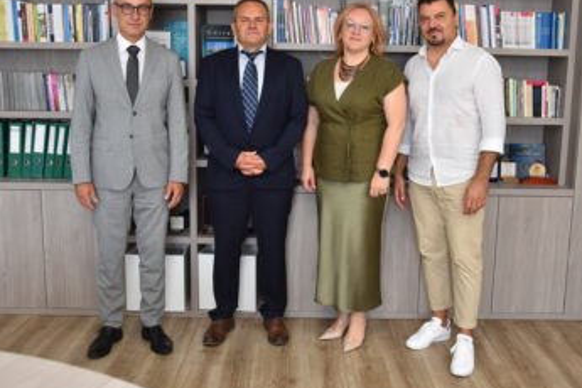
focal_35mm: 39
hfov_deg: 49.5
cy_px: 164
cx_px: 314
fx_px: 630
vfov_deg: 34.1
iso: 720
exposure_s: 1/60
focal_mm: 32
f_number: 4
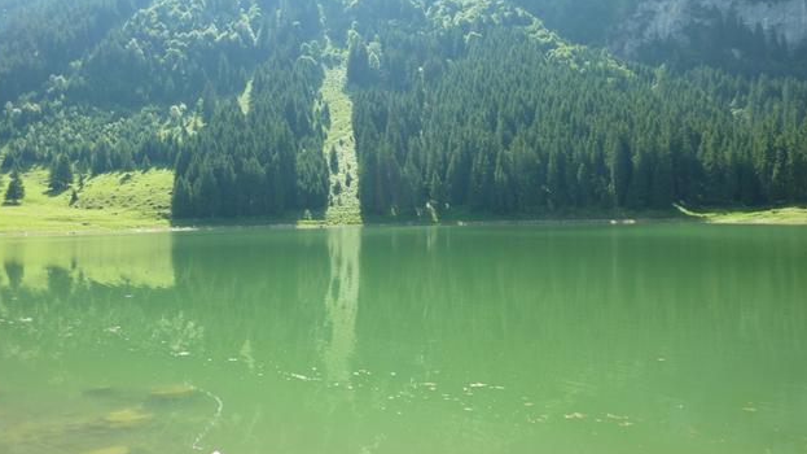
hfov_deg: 67.9
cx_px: 400
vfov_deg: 41.4
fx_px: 599
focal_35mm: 28
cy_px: 195
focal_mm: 4.1
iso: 80
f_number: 4
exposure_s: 1/160
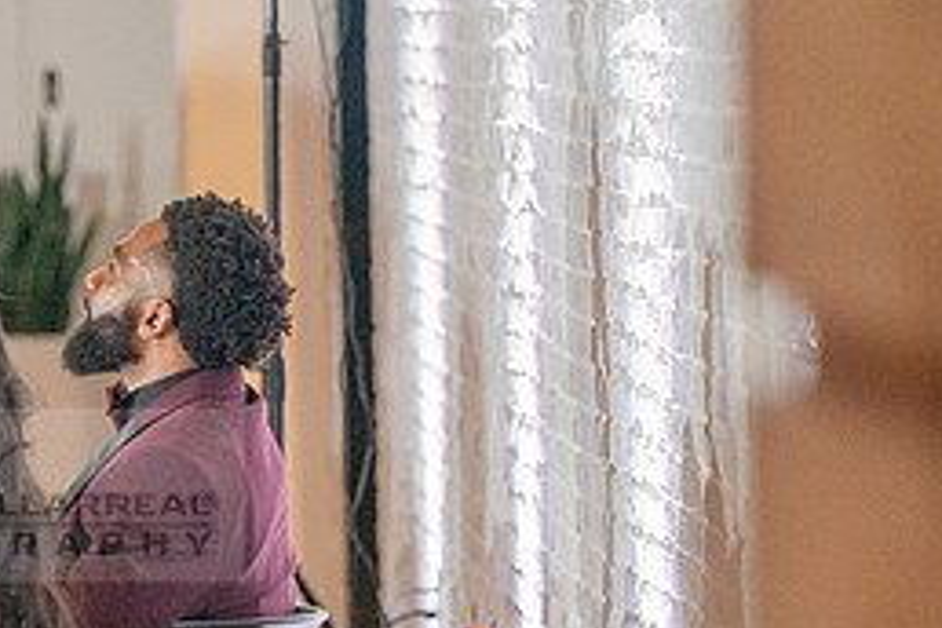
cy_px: 495
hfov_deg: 6.3
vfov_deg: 4.2
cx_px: -66
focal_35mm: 326
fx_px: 8530
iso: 1600
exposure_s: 1/320
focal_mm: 145
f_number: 2.8
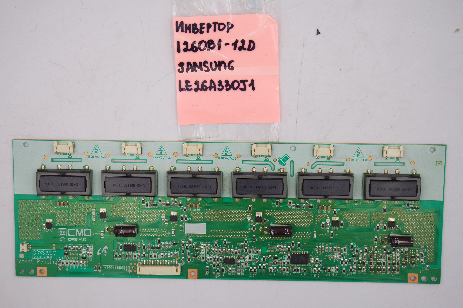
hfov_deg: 38.9
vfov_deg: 26.5
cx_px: 232
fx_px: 656
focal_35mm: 51
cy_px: 154
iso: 160
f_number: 5.6
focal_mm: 19
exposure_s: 1/125
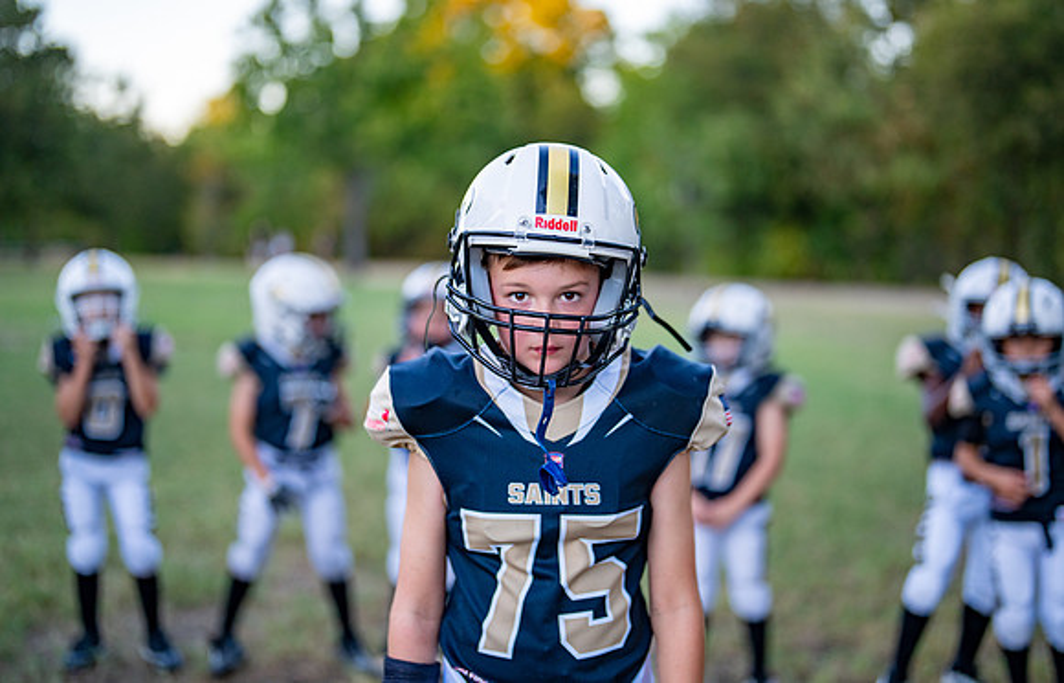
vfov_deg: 25.9
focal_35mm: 51
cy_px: 329
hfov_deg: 39.5
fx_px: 1481
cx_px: 532
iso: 500
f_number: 1.2
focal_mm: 50
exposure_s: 1/1000
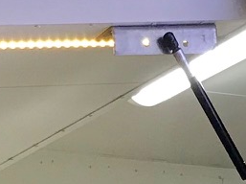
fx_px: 1561
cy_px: 412
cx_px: 123
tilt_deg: +1.4
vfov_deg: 6.5
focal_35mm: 220
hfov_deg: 9.0
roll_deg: -0.9
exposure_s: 1/33
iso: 40
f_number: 1.8
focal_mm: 3.99
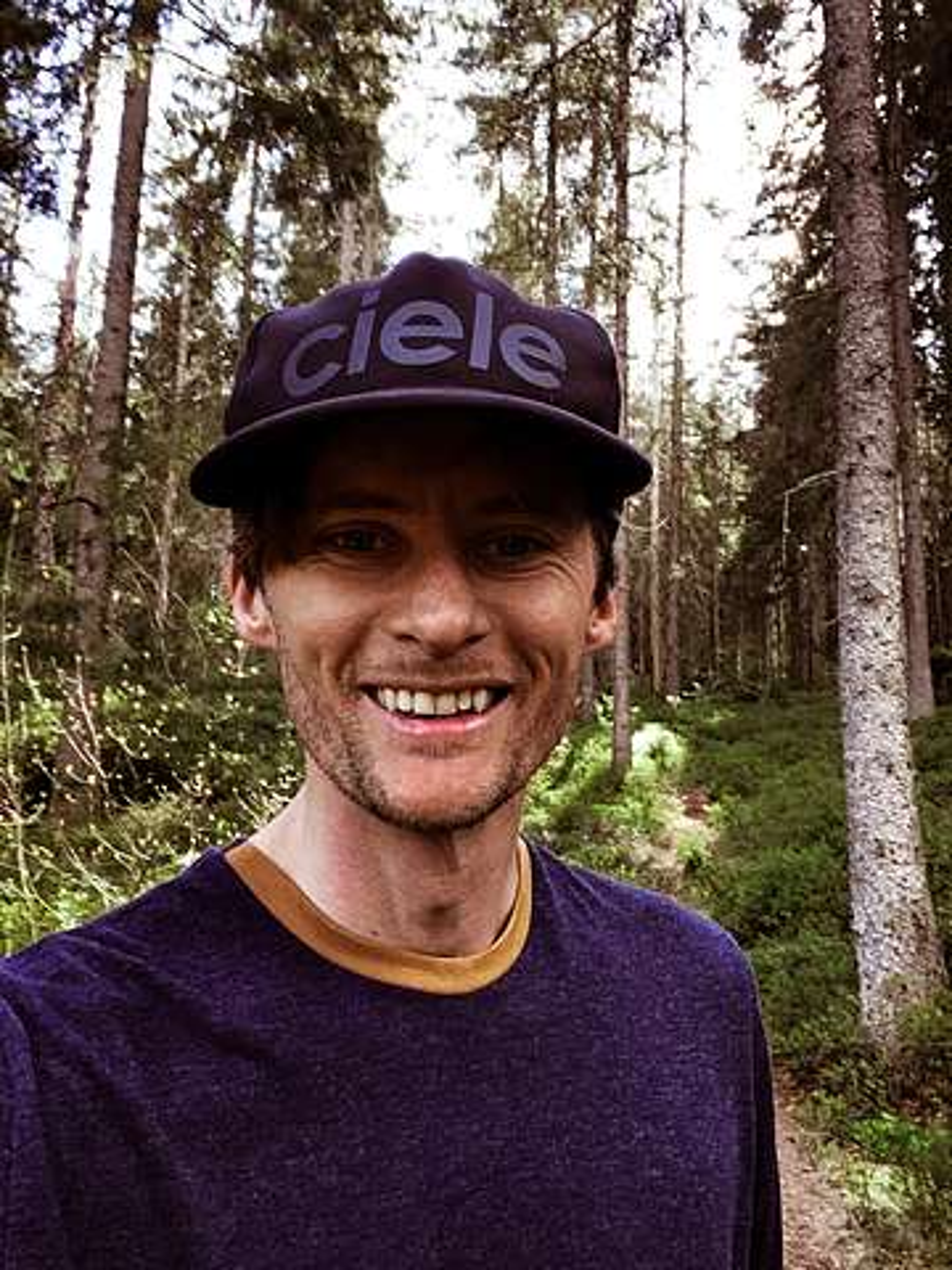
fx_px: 1100
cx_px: 476
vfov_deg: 60.0
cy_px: 635
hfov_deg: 46.8
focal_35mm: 30
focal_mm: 2.71
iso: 100
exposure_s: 1/65
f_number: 2.2
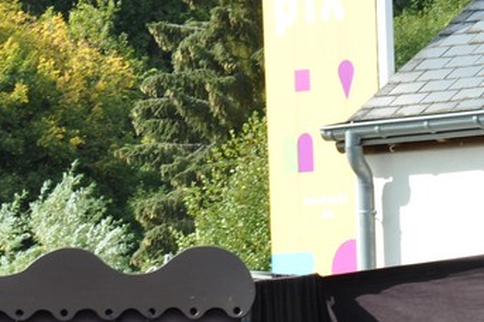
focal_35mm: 263
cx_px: 691
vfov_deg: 5.2
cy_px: 499
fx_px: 3532
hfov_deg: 7.7
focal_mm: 50
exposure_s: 1/200
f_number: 7.1
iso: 200
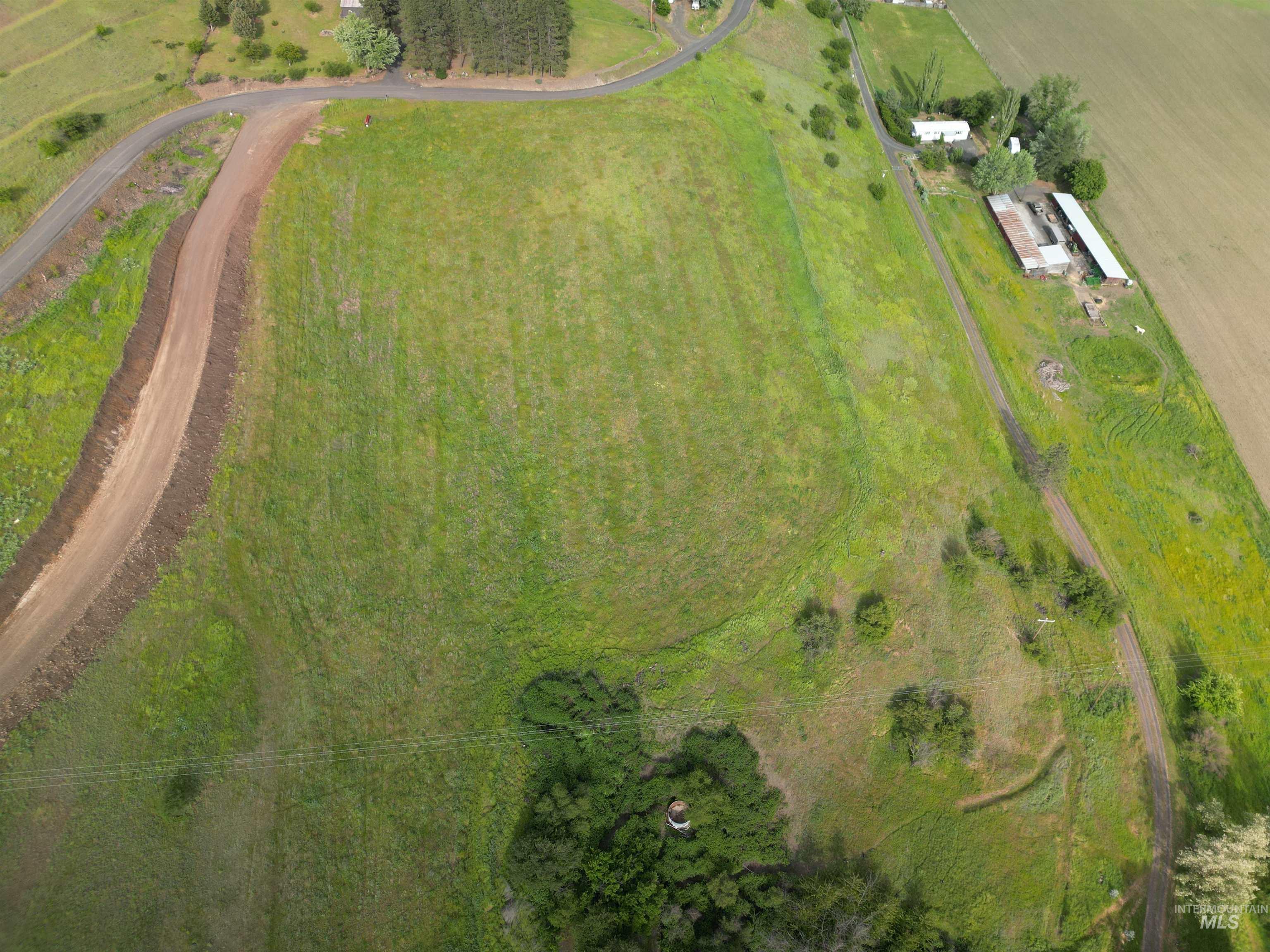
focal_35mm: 24
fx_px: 881
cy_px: 476
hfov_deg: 71.6
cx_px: 635
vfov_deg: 56.8
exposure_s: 1/100
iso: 100
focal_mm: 6.72
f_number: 1.7
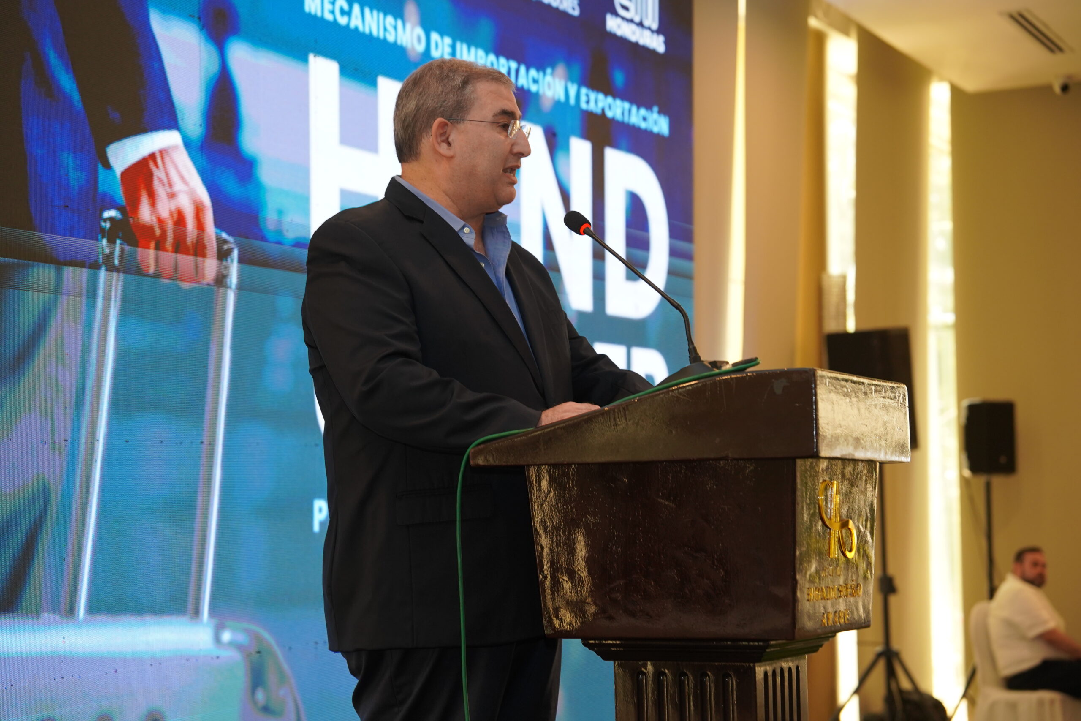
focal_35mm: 71
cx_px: 540
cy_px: 360
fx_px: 2132
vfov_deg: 19.2
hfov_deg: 28.5
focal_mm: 71
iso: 1250
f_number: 4
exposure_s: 1/160
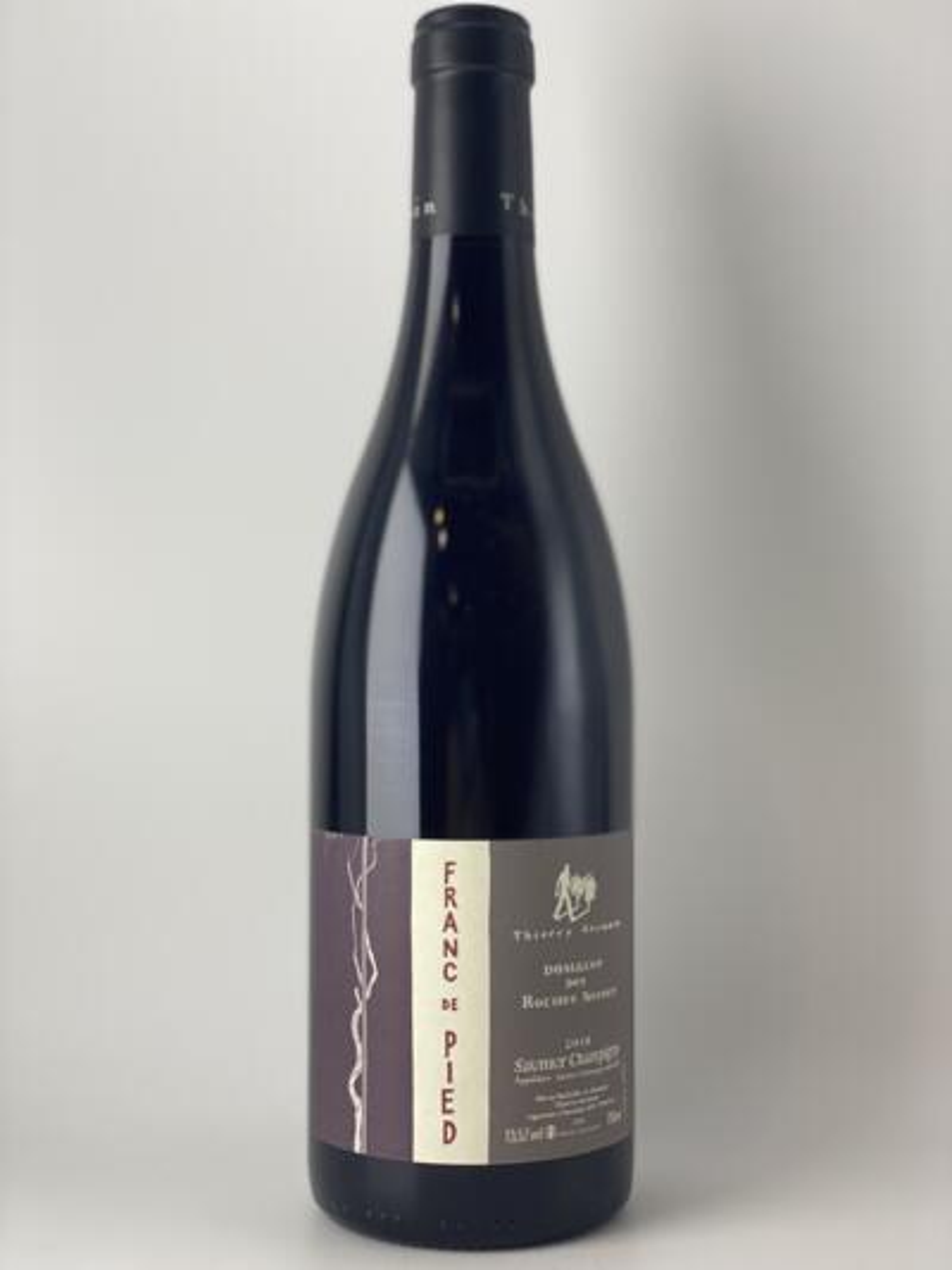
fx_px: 1906
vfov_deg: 36.8
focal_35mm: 52
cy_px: 635
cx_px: 476
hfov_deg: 28.0
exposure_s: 1/122
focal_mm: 6
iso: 64
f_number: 2
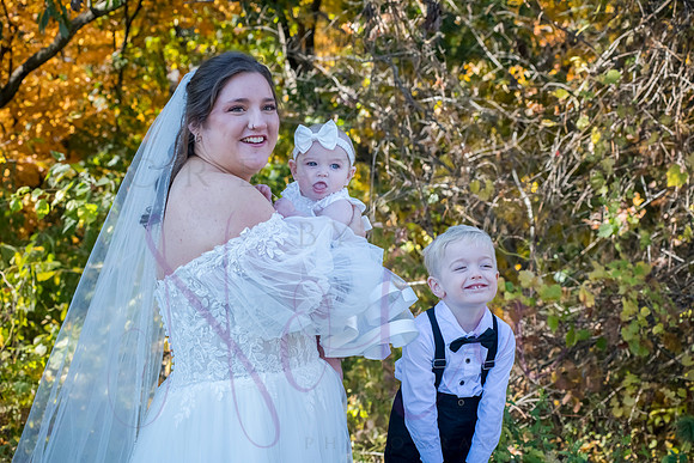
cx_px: 347
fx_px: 1543
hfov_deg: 25.4
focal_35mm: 80
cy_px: 232
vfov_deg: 17.1
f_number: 9
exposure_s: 1/320
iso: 800
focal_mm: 80
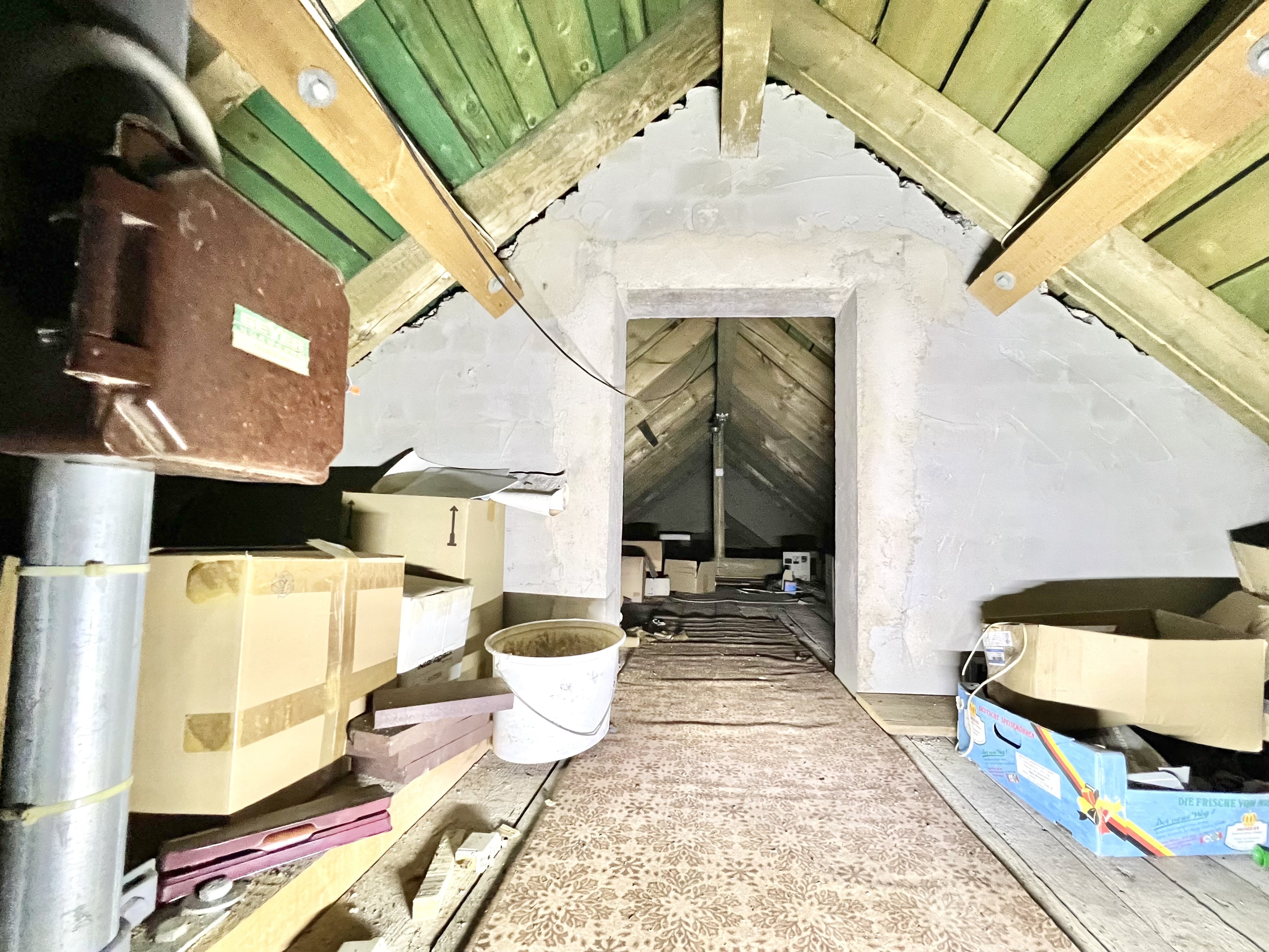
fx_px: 477
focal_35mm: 13
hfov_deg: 106.2
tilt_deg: +3.8
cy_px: 476
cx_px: 634
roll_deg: -0.5
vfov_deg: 89.9
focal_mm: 1.57
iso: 640
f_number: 1.8
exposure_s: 1/51
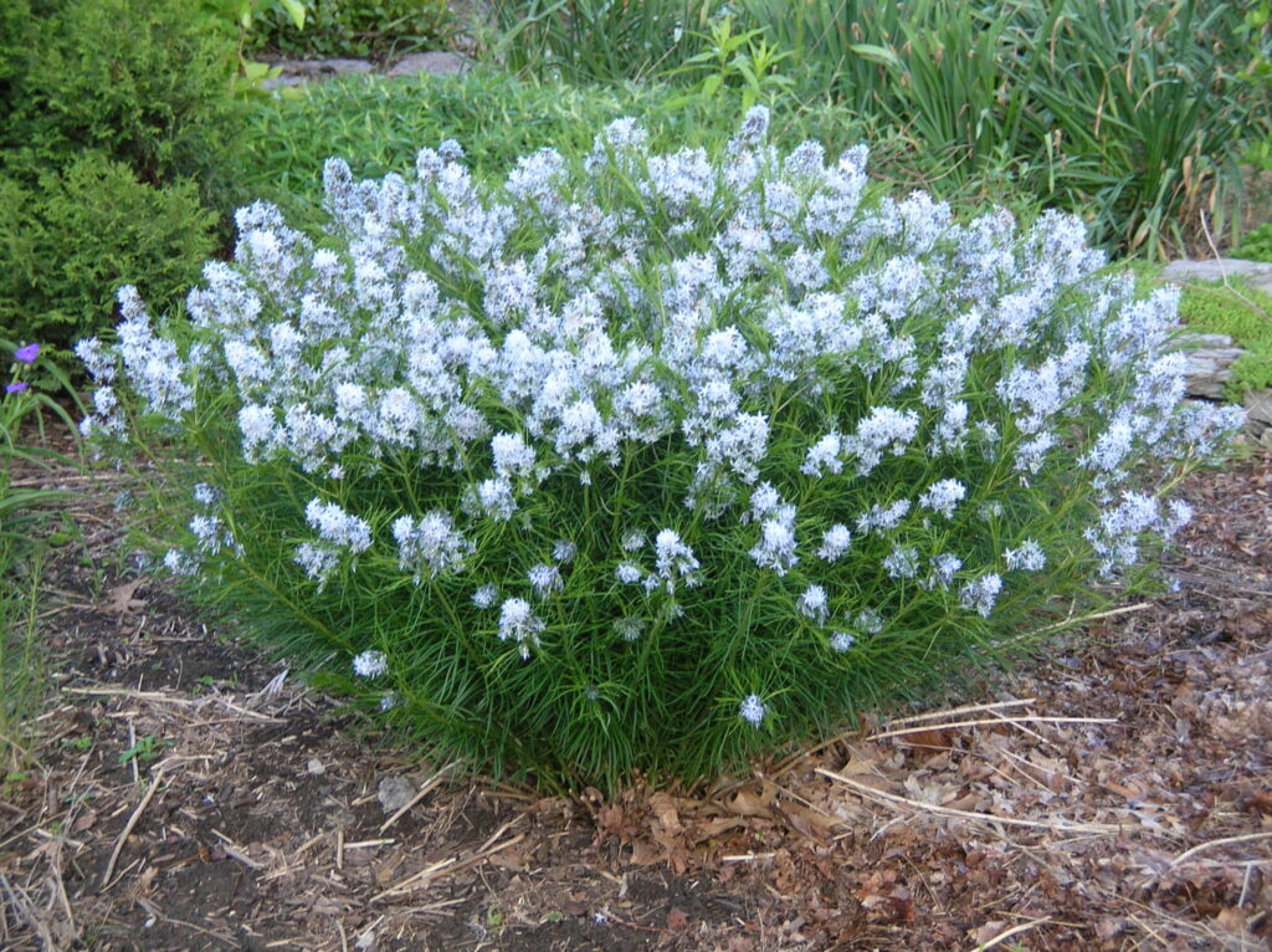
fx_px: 3524
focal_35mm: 96
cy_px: 476
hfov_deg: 20.5
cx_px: 636
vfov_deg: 15.4
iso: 50
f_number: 3.5
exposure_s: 1/52
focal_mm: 15.9
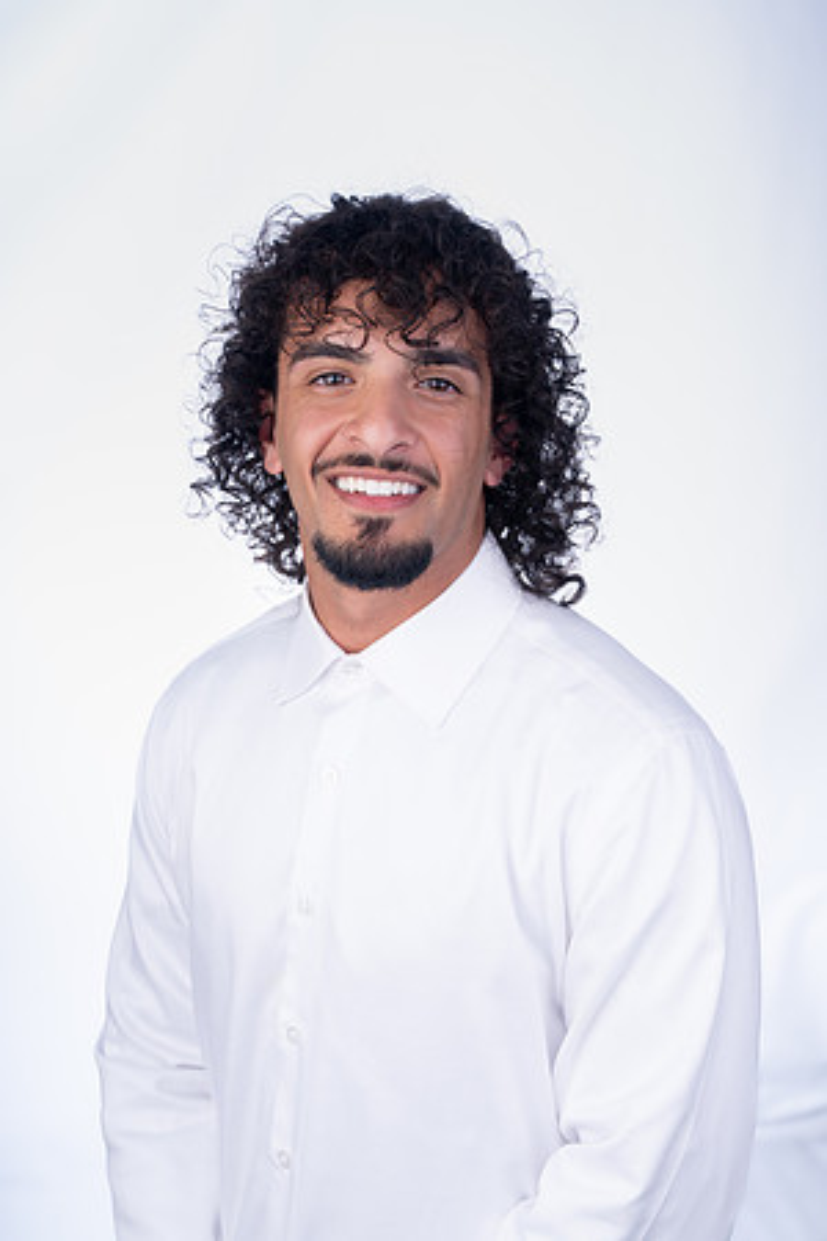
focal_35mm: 54
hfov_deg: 25.1
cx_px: 414
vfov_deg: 36.9
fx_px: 1861
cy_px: 620
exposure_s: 1/200
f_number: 8
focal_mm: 54
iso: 100
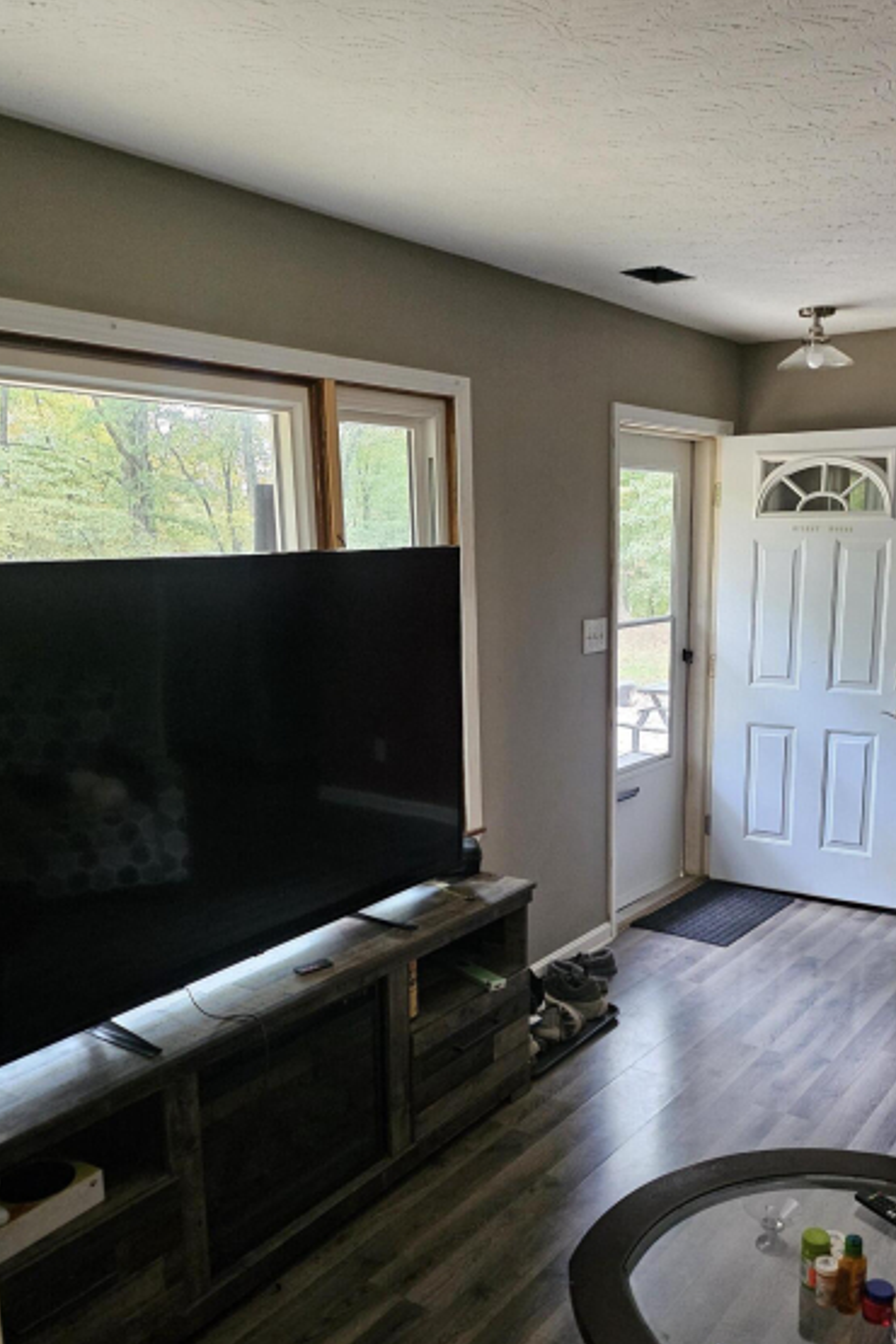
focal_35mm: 30
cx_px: 528
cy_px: 781
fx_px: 1120
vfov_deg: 61.6
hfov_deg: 43.4
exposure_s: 1/60
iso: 500
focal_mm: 5
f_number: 1.8
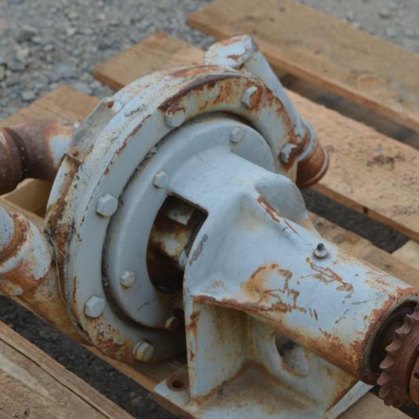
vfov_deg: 17.4
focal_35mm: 100
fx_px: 1369
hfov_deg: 17.4
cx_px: 216
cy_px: 253
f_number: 7.1
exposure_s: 1/200
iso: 100
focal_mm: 42
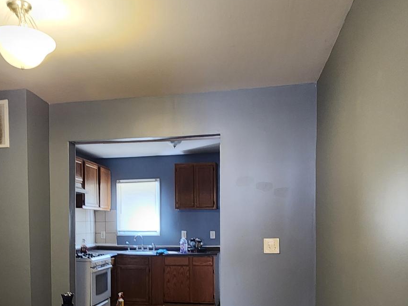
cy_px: 237
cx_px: 162
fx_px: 365
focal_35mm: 31
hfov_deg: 57.9
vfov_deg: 43.7
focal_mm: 2.2
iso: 400
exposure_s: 1/40
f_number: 2.2
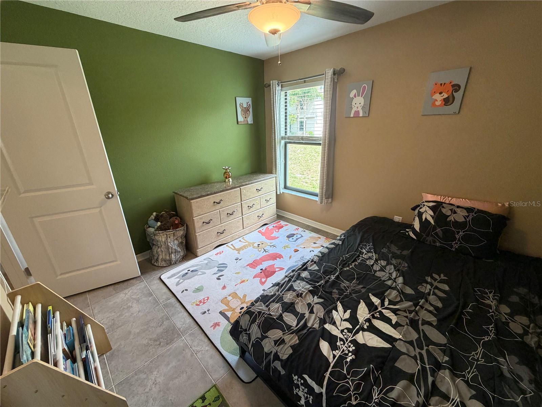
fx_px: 219
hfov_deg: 102.1
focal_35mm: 14
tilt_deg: -20.4
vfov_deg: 85.7
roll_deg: +2.3
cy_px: 204
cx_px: 271
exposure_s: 1/60
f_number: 2.2
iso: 250
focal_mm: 2.22
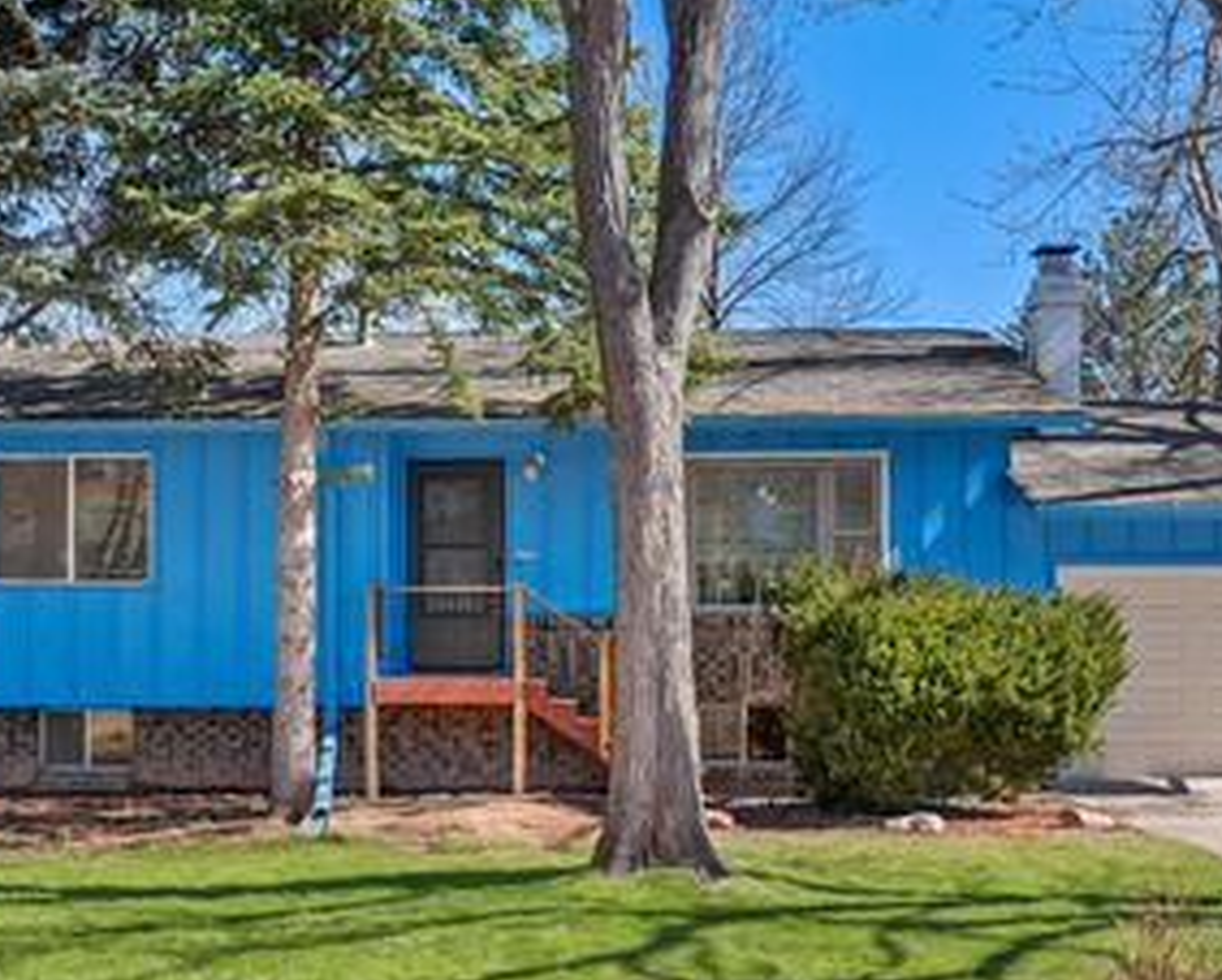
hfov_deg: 38.1
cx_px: 600
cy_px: 607
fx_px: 1768
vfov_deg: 30.9
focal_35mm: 49
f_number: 8
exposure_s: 1/125
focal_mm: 29.5
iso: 400
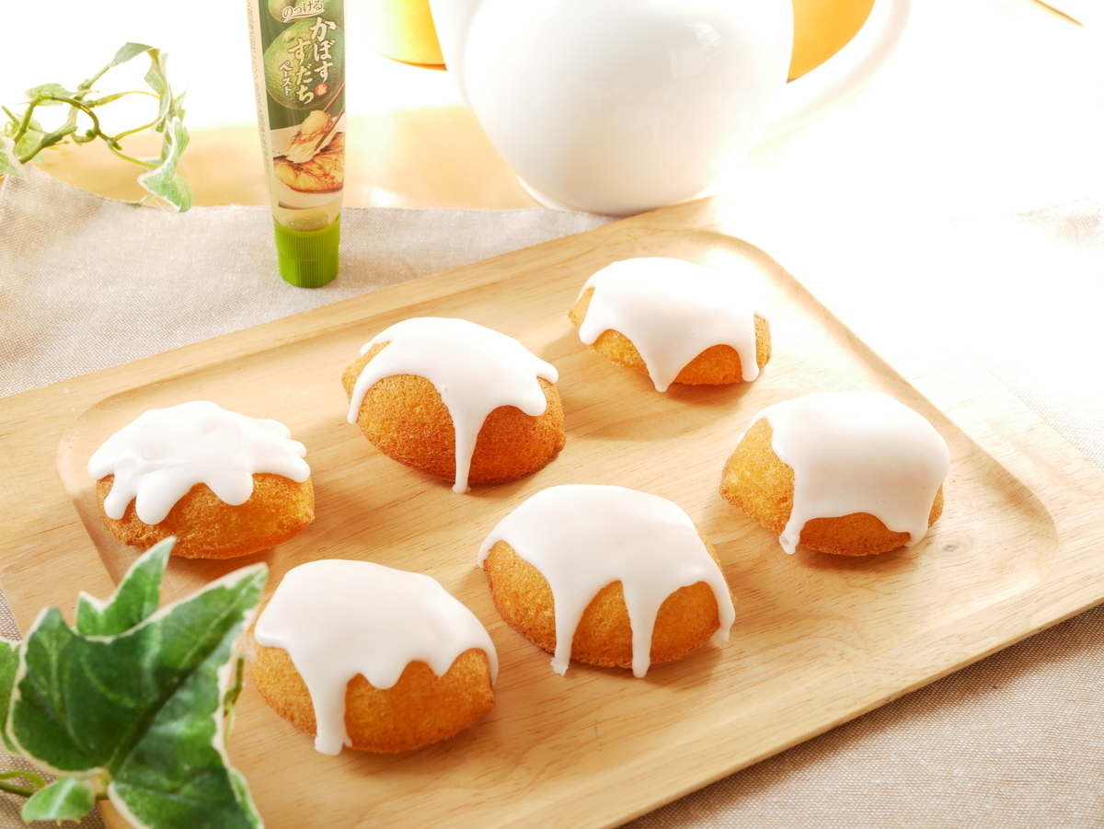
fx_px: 1595
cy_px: 414
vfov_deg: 29.1
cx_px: 552
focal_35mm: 50
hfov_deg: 38.2
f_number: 6.3
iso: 200
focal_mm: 25
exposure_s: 1/30
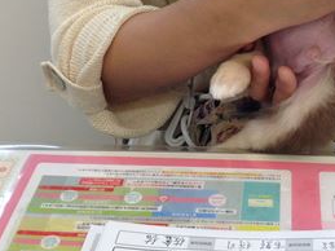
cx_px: 254
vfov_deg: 17.8
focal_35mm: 81
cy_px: 4
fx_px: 784
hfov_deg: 23.9
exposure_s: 1/60
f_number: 2.4
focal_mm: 4.28
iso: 64
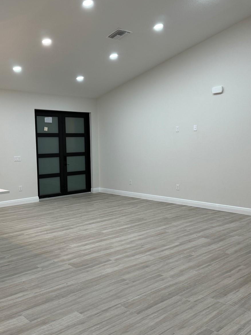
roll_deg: +1.1
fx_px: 319
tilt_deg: -5.5
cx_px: 91
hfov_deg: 42.6
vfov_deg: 55.4
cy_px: 165
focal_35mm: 33
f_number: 1.78
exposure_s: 1/120
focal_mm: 6.76
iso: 160
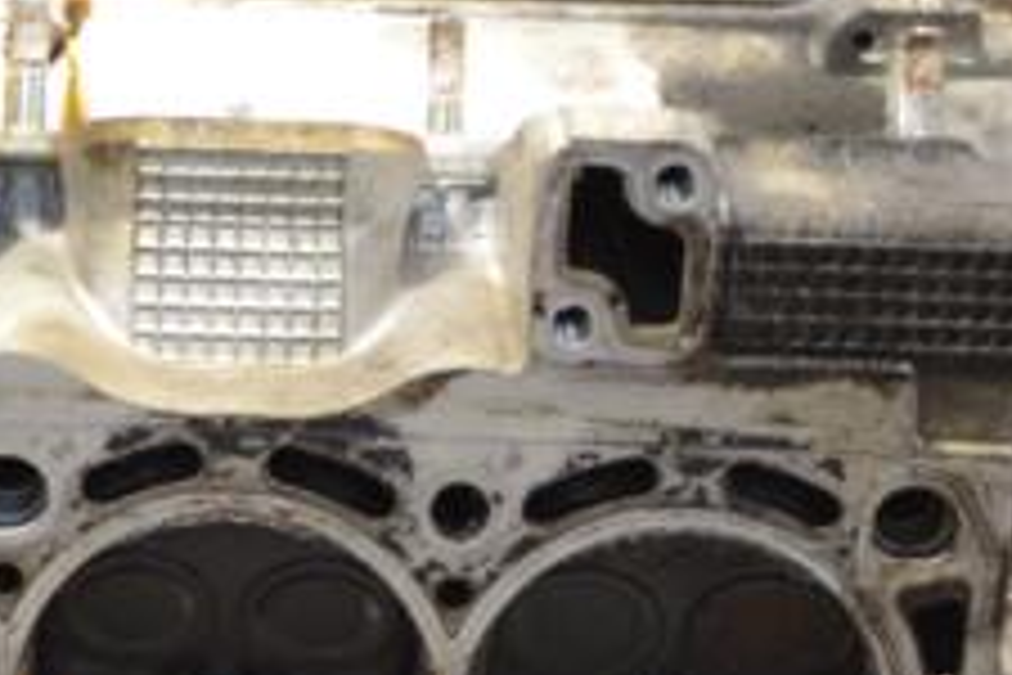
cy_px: 418
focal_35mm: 160
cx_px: 0
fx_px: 4497
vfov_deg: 8.6
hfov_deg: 12.7
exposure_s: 1/30
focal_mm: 40
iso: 500
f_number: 5.3
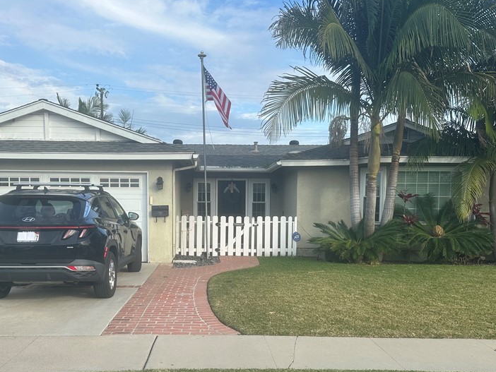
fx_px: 502
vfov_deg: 40.3
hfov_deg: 52.5
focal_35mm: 35
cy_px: 244
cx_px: 226
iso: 80
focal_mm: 6.86
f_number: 1.78
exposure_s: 1/2525
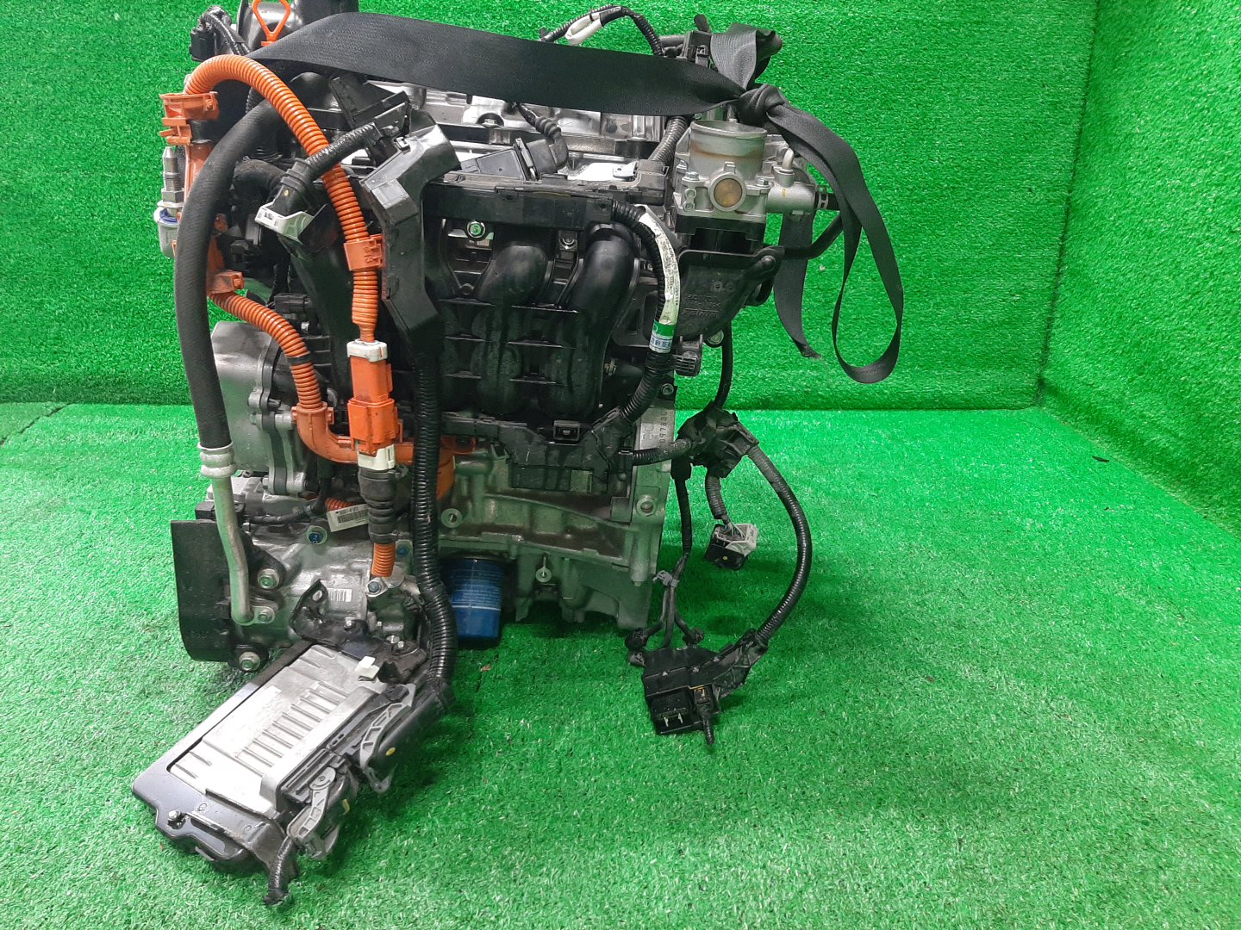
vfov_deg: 53.1
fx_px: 932
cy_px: 465
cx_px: 620
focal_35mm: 26
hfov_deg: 67.3
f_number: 1.7
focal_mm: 3.93
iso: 212
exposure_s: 1/50
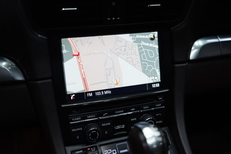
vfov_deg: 32.8
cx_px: 116
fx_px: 262
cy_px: 77
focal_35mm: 41
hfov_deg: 47.6
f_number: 2.8
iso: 1000
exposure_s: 1/80
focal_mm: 40.8
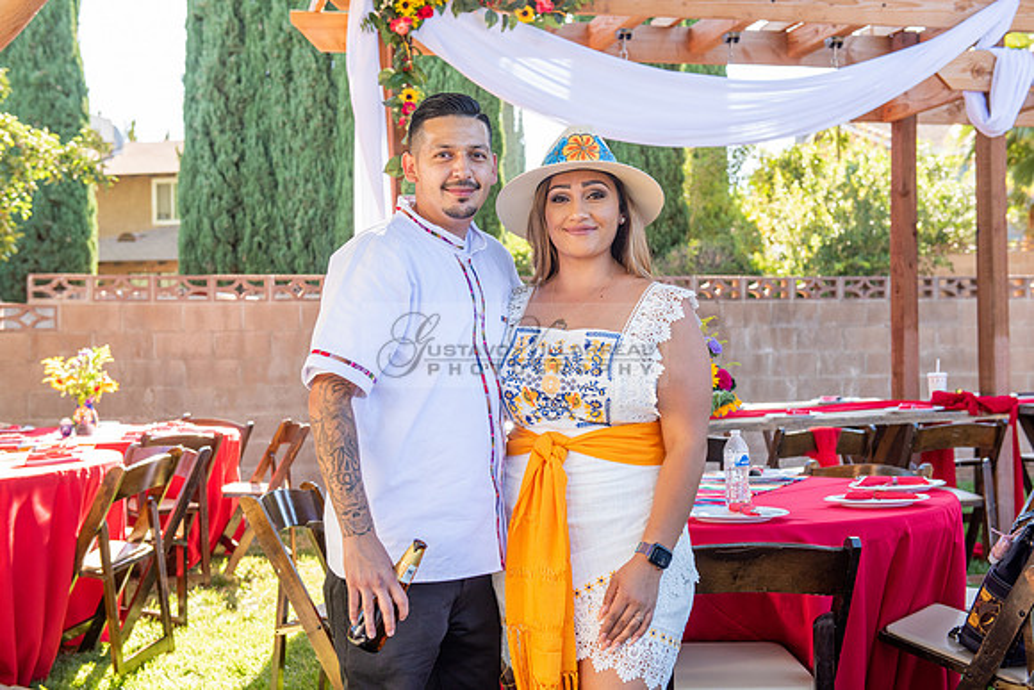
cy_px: 345
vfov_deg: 28.1
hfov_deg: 41.1
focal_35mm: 48
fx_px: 1379
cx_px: 517
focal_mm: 48
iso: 400
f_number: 5.6
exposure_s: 1/200
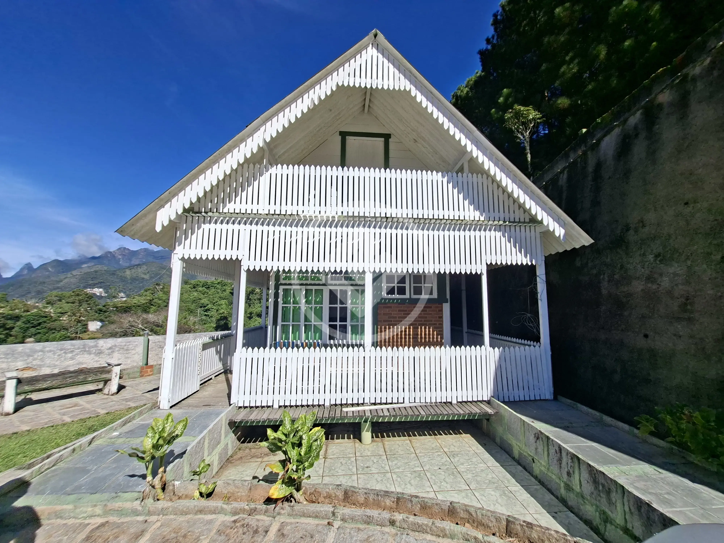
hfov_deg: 106.2
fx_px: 272
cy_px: 272
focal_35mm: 13
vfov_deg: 89.9
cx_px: 362
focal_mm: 1.74
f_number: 2.2
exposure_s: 1/2137
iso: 40
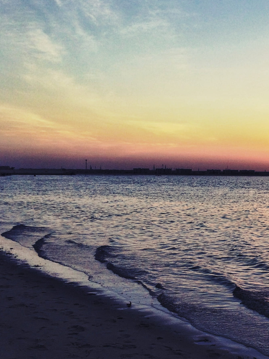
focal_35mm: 53
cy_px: 231
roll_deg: -0.2
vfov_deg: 35.9
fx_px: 549
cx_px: 300
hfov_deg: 25.4
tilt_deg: -8.0
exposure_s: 1/488
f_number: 2.2
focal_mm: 4.15
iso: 32
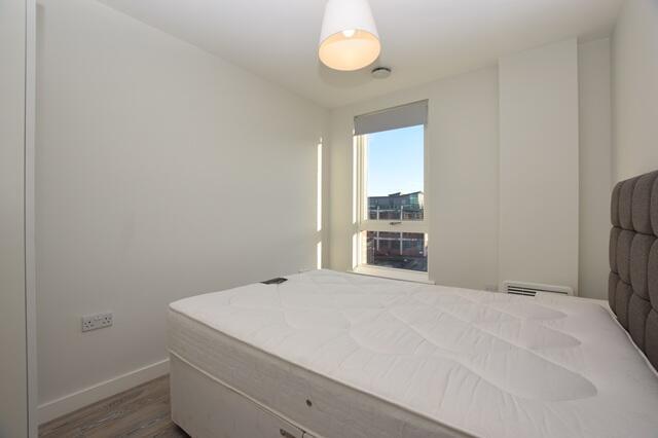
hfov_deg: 100.4
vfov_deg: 77.3
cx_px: 329
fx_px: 274
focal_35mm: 15
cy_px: 219
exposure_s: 1/125
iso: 140
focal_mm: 10
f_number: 5.6
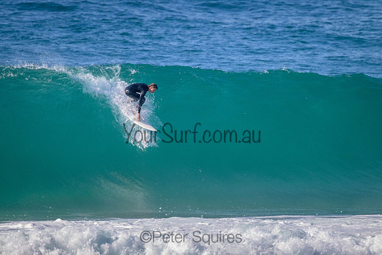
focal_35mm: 800
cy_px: 128
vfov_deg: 1.7
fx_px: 8490
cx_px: 191
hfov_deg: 2.6
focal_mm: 800
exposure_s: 1/2000
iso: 2200
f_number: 11
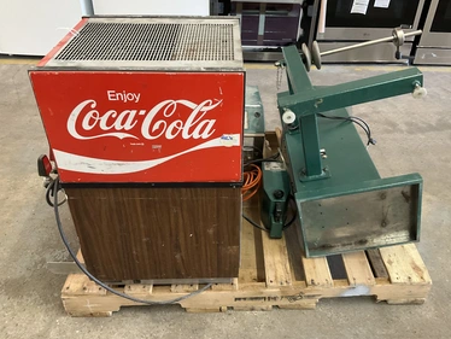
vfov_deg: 45.5
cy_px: 160
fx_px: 404
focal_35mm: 31
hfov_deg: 58.3
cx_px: 239
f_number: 1.8
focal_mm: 3
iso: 200
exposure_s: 1/60
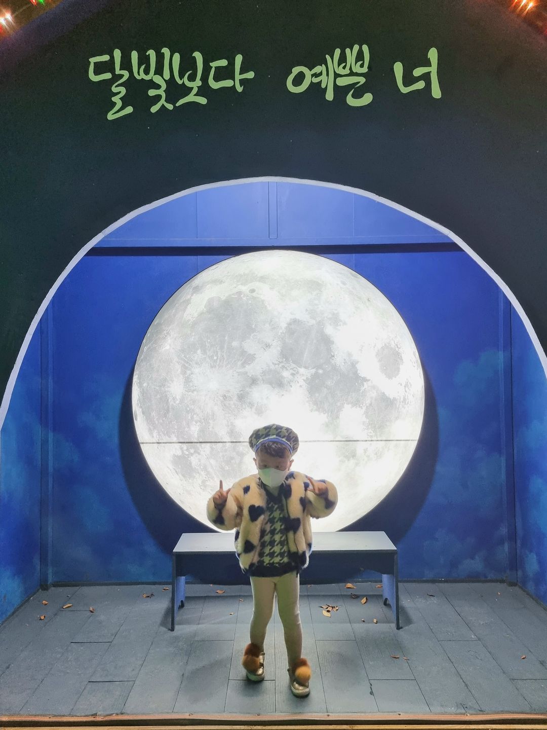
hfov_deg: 56.8
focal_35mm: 24
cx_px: 274
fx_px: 506
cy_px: 365
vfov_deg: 71.6
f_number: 1.8
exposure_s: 1/60.2
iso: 250
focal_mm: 6.7
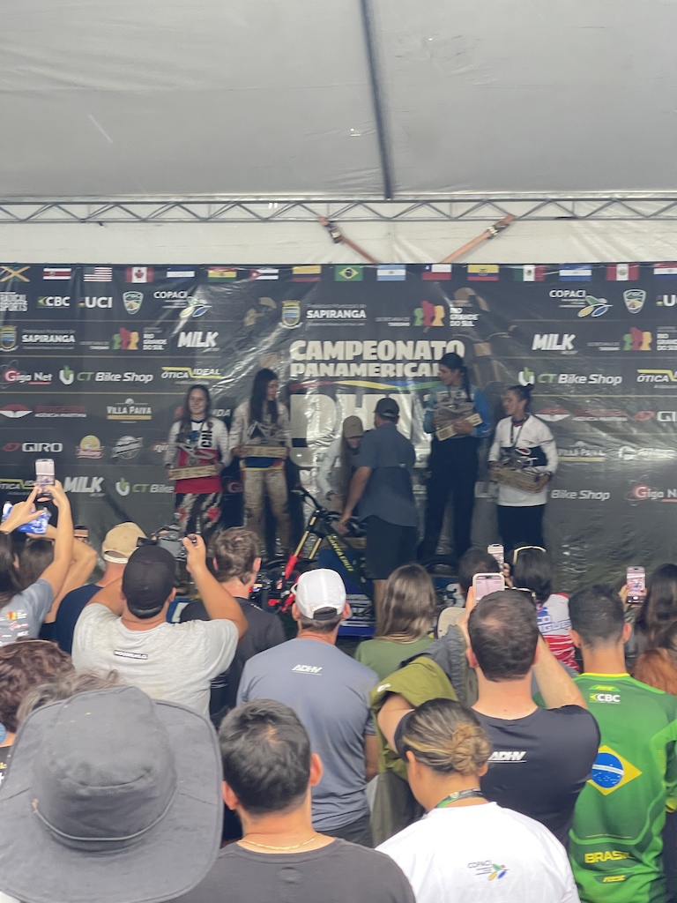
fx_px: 1669
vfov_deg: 30.3
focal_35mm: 64
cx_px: 338
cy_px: 452
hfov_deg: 22.9
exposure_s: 1/93
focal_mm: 7.5
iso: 200
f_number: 2.2
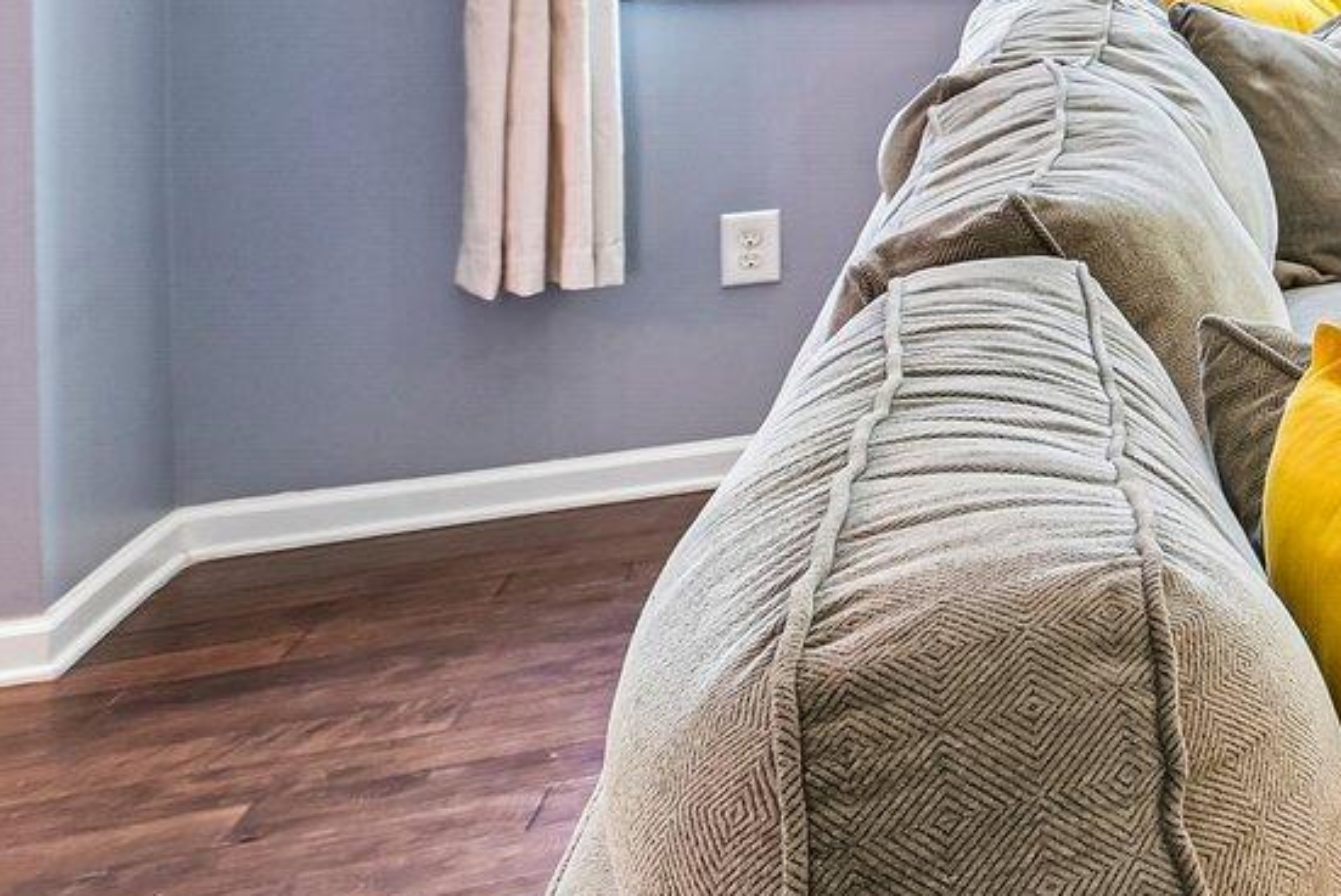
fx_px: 1938
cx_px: 2334
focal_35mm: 52
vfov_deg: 23.2
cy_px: -252
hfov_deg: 23.2
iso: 200
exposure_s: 1/2.5
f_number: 9
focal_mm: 14
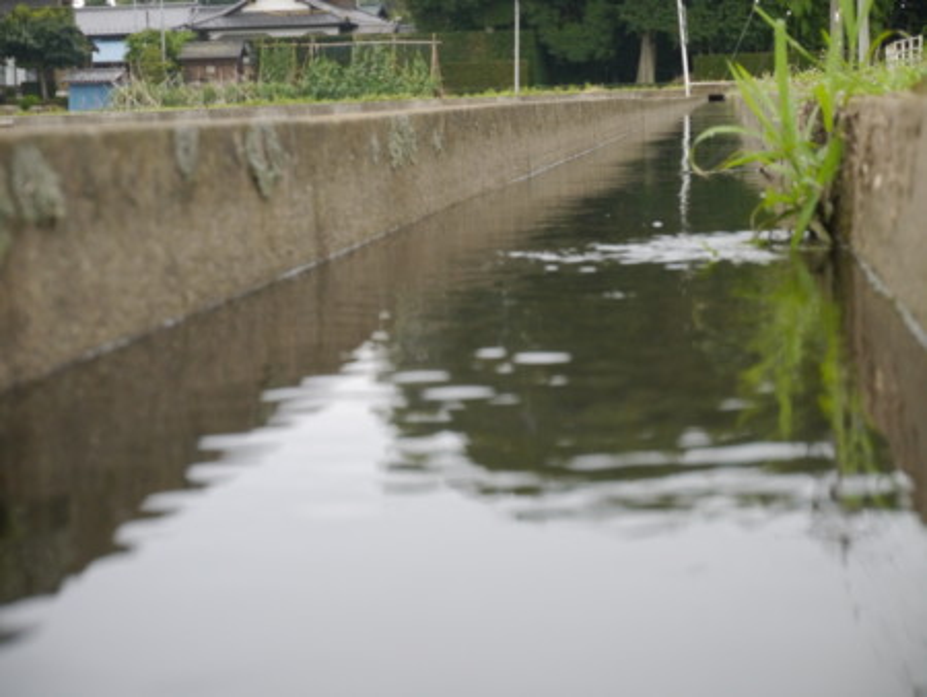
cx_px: 464
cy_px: 348
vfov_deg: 17.6
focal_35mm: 84
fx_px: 2251
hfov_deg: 23.3
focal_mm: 42
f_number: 5.6
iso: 800
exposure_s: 1/125
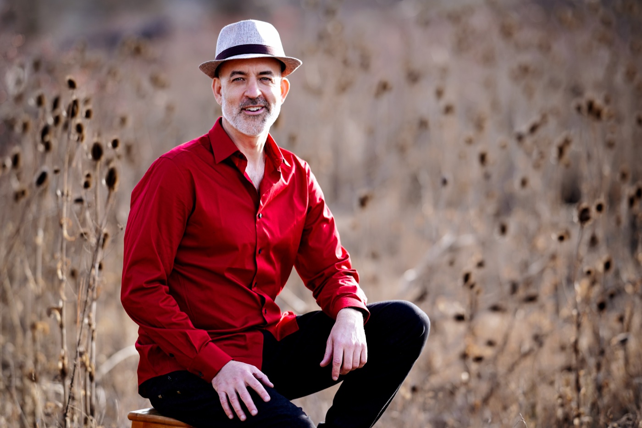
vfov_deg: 10.2
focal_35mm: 135
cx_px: 321
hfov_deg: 15.2
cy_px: 214
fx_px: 2407
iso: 100
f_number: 2
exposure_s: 1/640
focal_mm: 135
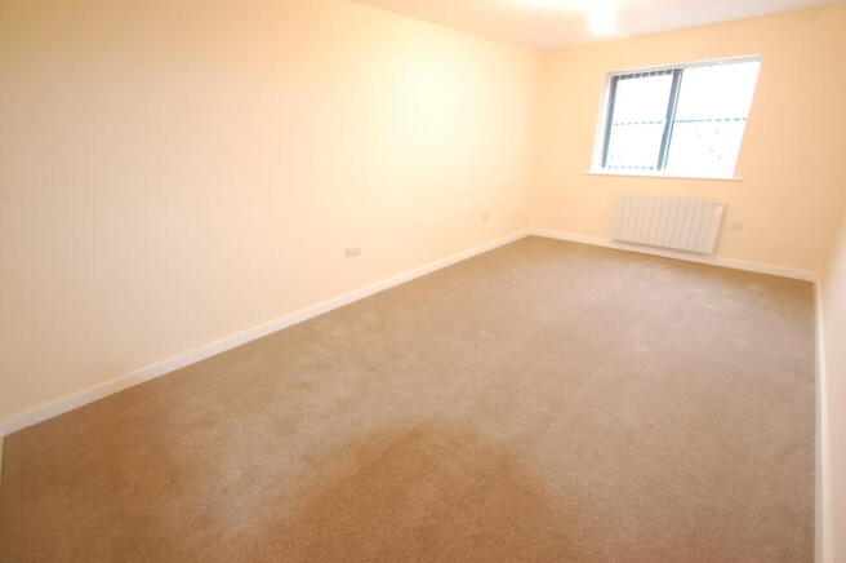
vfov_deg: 77.2
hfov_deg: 100.4
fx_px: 352
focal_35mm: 15
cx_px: 423
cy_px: 282
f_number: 5.6
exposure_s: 1/13
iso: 1600
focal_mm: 10
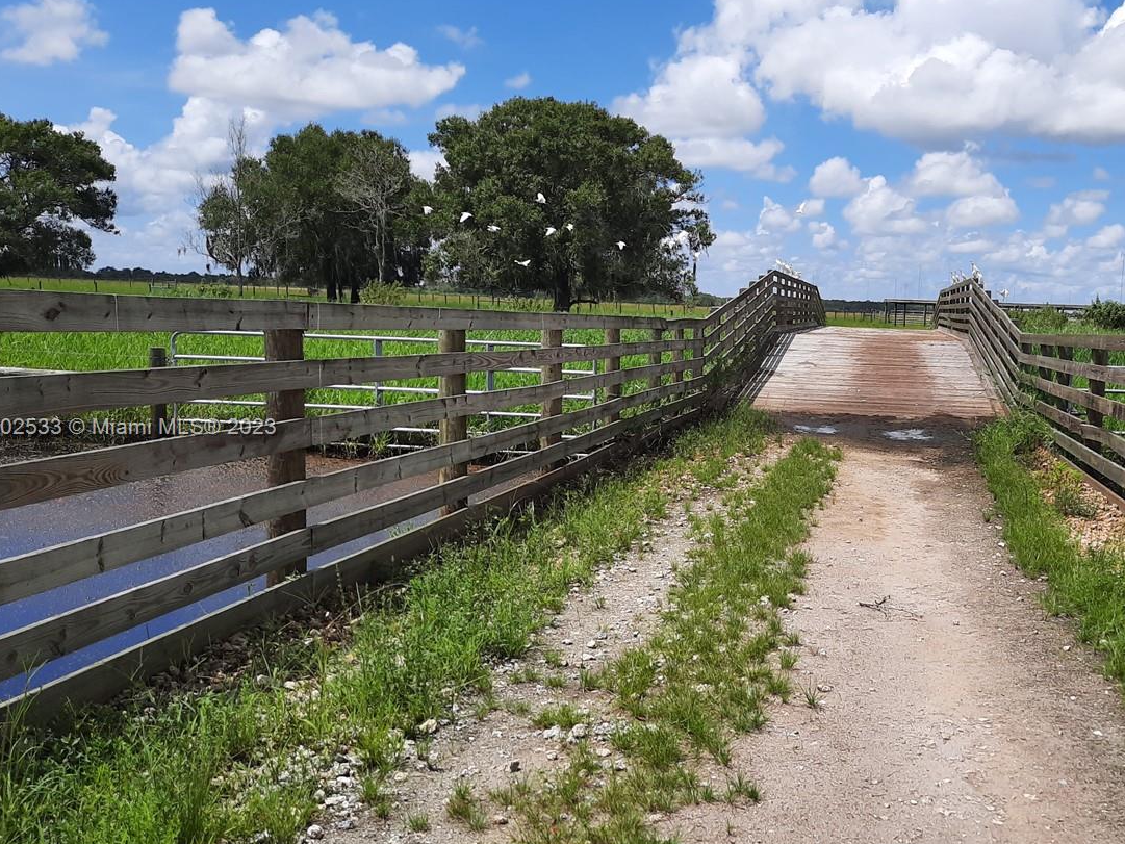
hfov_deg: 49.0
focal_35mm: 37
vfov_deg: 38.7
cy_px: 429
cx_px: 776
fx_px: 1203
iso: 32
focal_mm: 4.6
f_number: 2
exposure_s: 1/1414
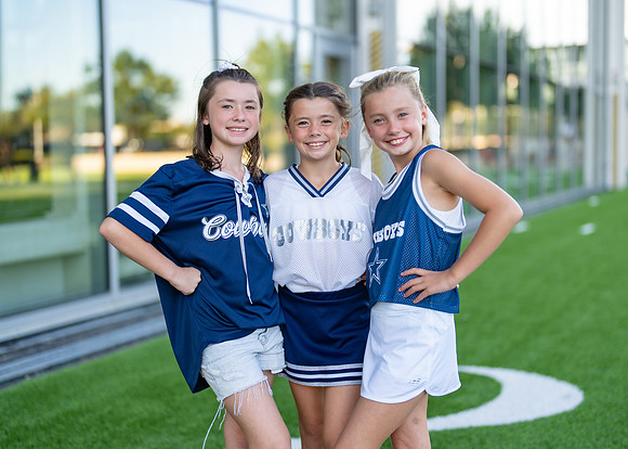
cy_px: 224
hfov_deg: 35.9
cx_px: 337
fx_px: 970
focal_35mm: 54
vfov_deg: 26.0
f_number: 1.2
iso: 100
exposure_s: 1/800
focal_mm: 50
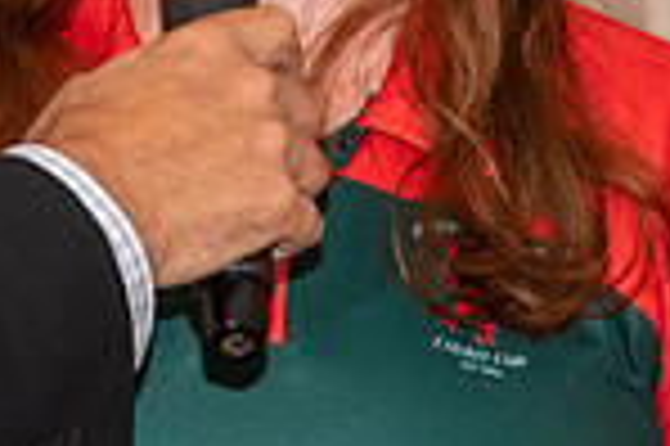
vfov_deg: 2.8
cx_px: -144
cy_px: -322
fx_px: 9239
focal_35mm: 497
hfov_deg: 4.1
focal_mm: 120
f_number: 5.6
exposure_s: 1/60
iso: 800
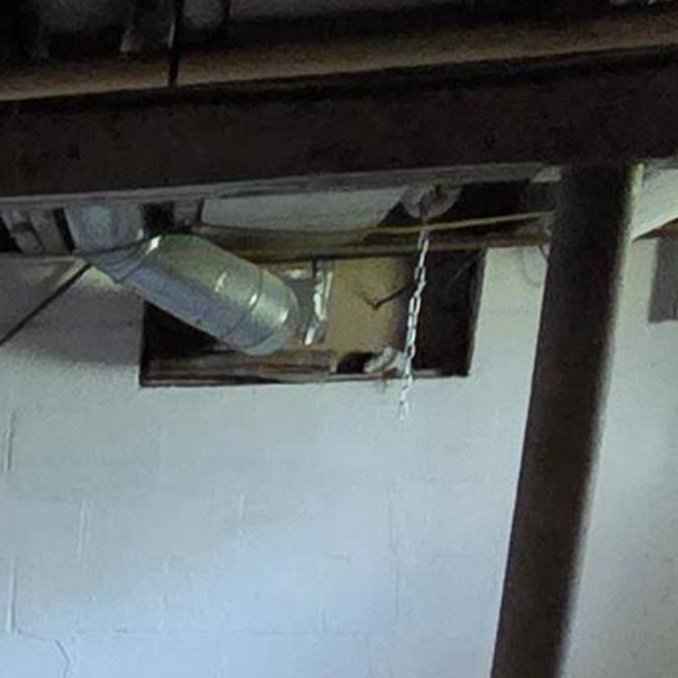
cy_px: 1086
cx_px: -566
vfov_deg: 18.1
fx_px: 1839
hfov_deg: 17.0
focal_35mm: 83
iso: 1600
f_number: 2.2
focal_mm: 2.2
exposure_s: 1/60
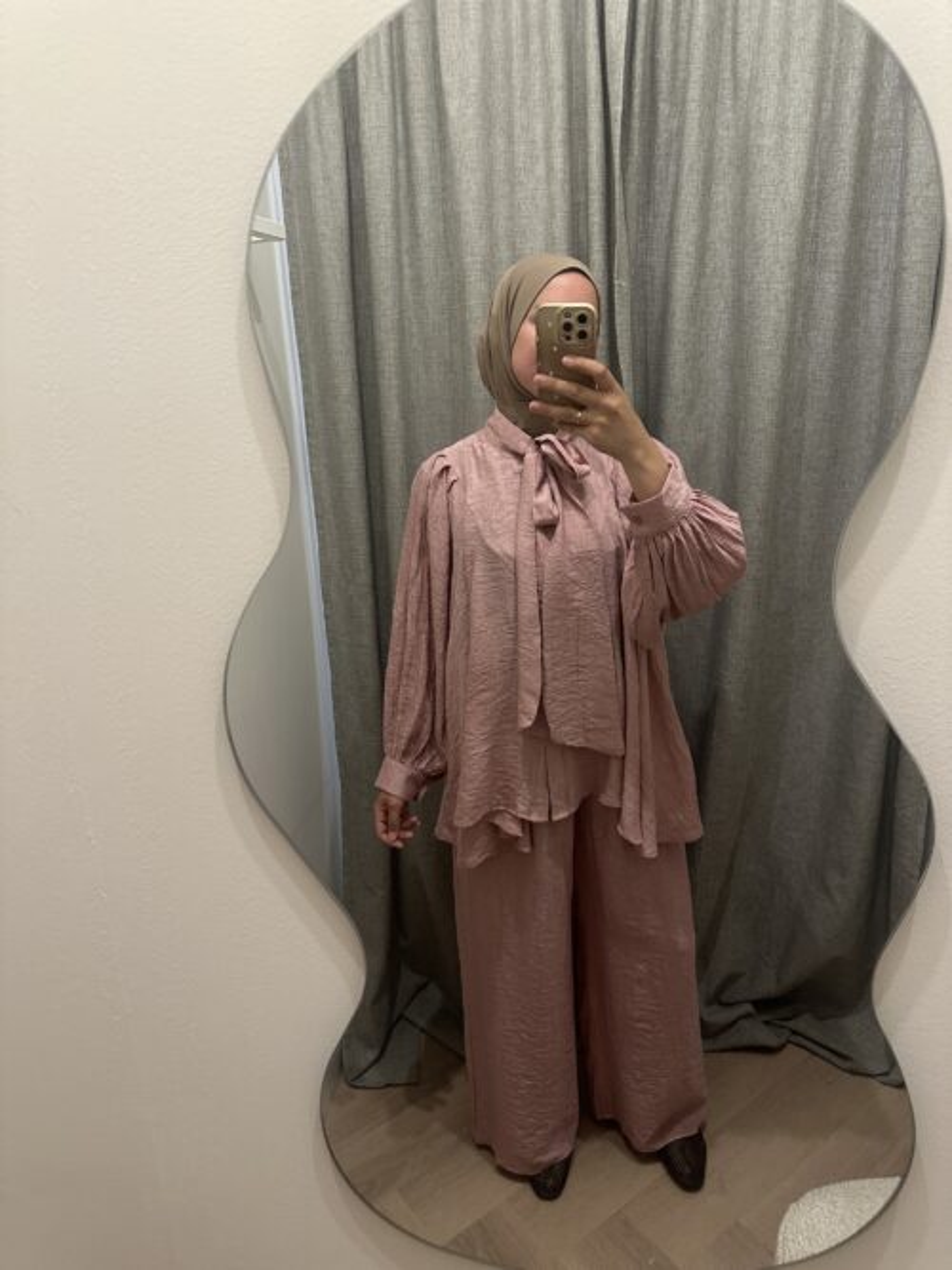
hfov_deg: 56.8
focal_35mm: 24
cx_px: 476
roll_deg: +1.9
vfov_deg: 71.6
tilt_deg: -17.4
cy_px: 635
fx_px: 880
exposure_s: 1/60
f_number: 1.78
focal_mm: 6.86
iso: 400
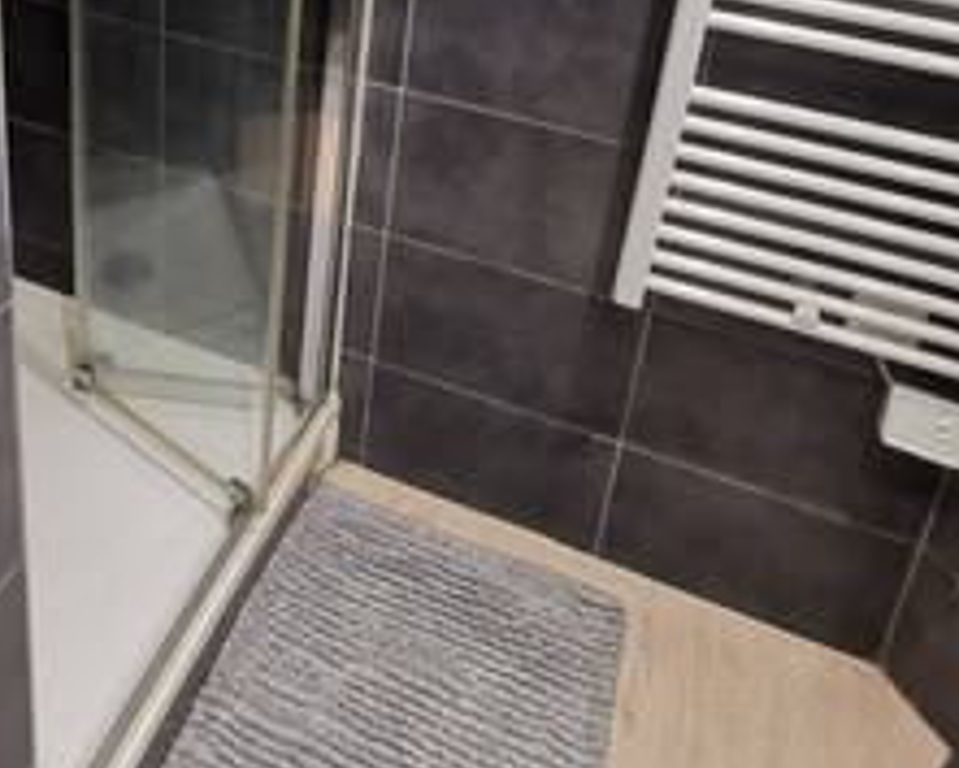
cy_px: -17
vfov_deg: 33.8
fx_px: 1136
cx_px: 245
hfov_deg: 44.3
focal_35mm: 40
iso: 640
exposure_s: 1/33.3
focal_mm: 2.26
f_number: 2.2
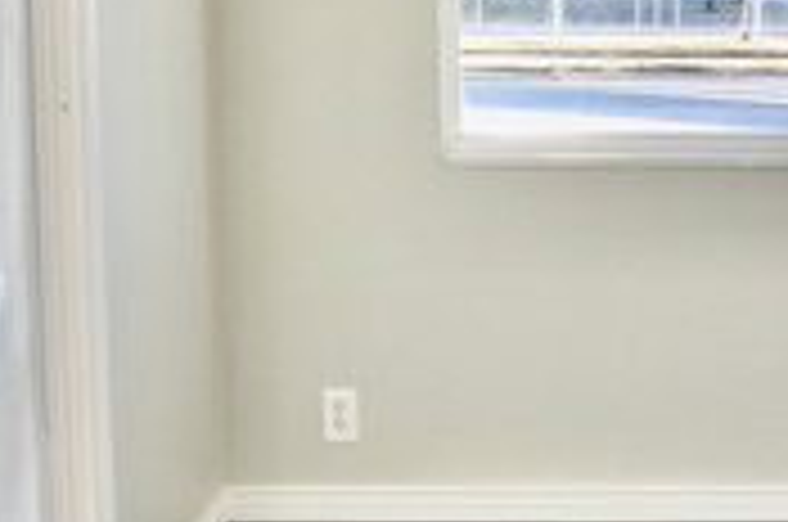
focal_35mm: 132
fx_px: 2884
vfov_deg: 10.3
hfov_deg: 15.5
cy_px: 142
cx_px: 536
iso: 160
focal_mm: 24
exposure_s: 1/125
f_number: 5.6
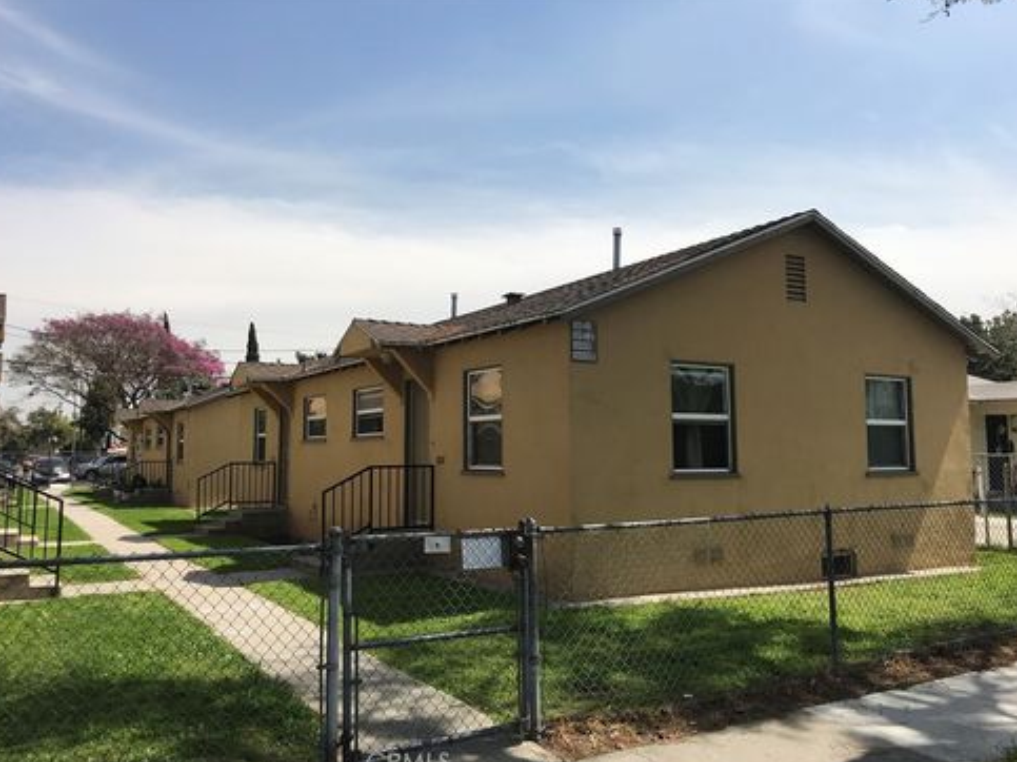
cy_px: 382
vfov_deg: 48.2
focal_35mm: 29
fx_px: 852
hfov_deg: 61.7
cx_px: 499
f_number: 1.8
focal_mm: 3.99
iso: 20
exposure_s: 1/3195
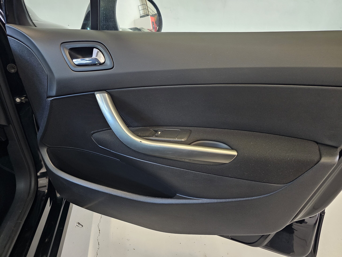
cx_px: 171
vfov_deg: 58.9
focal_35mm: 23
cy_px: 128
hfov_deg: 73.9
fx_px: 227
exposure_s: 1/25
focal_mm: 6.3
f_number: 1.7
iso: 800
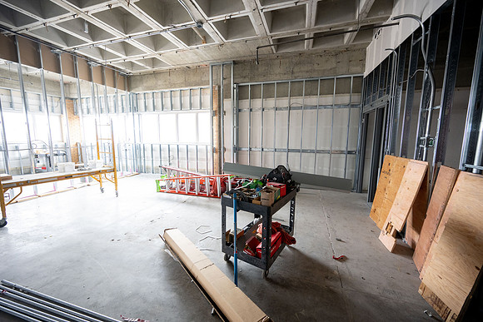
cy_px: 161
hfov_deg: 104.2
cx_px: 242
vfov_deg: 81.2
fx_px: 188
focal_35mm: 14
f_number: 4
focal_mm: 14
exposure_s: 1/125
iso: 1000
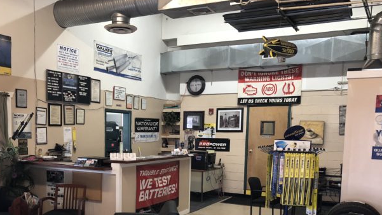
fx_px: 395
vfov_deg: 29.7
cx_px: 155
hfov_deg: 51.3
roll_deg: -0.8
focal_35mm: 39
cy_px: 174
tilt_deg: -6.2
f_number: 1.8
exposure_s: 1/20
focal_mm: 4
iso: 40
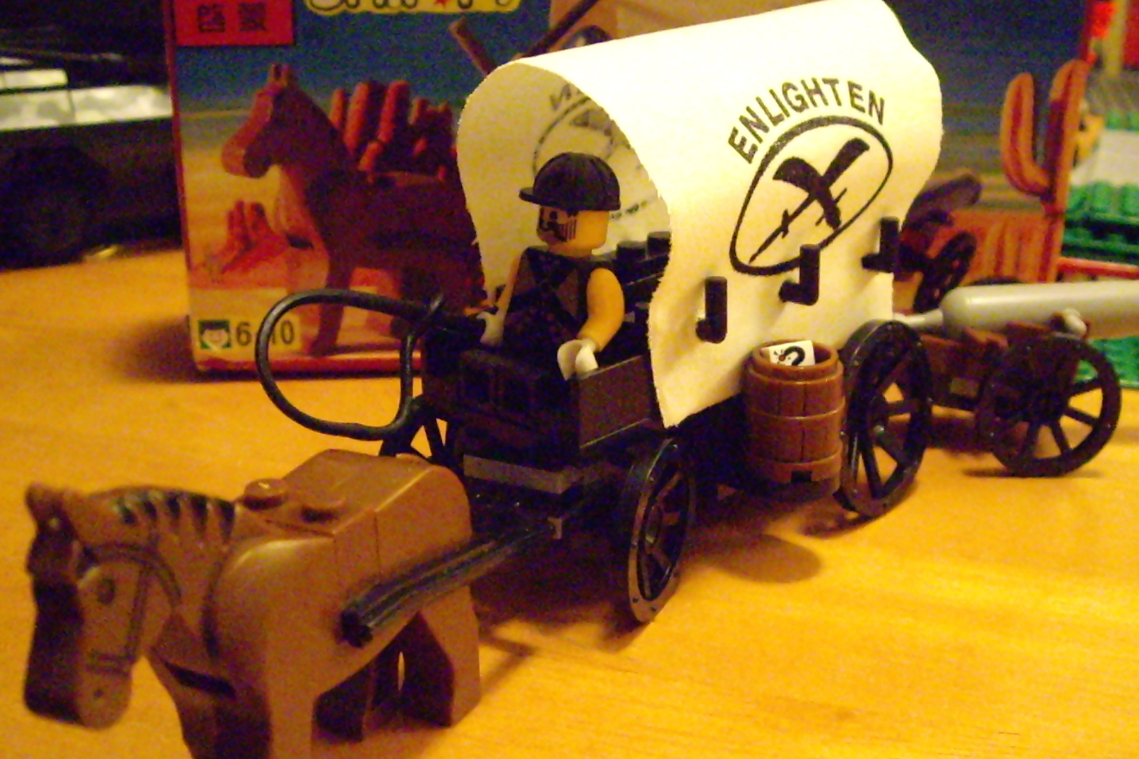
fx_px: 1455
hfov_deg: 42.7
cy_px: 418
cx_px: 633
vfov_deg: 29.2
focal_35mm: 46
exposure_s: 1/40
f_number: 2.7
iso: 1600
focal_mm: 6.2
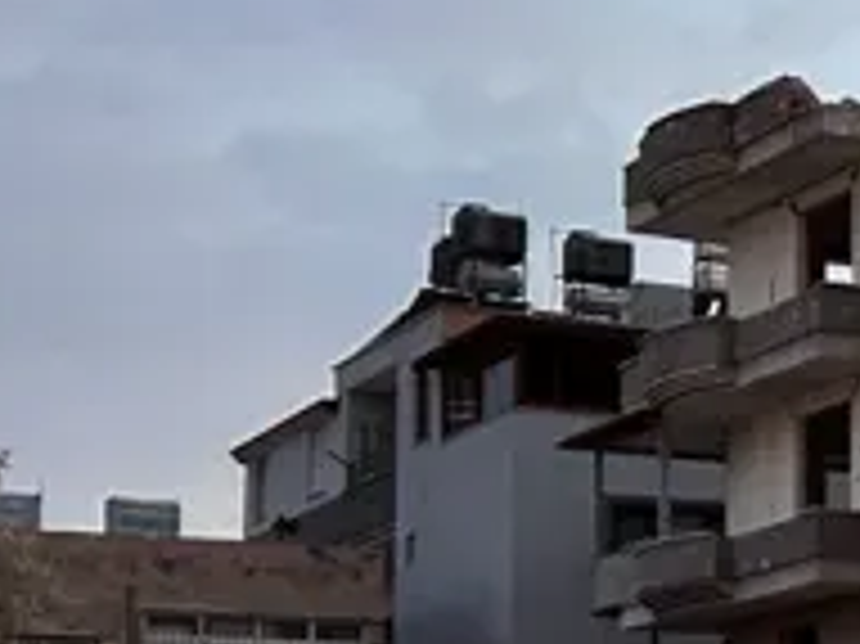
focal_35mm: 120
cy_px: 658
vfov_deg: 12.2
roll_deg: +1.3
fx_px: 2979
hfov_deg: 13.2
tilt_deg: +5.1
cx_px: 1923
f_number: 1.5
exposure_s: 1/50
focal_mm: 5.7
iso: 200
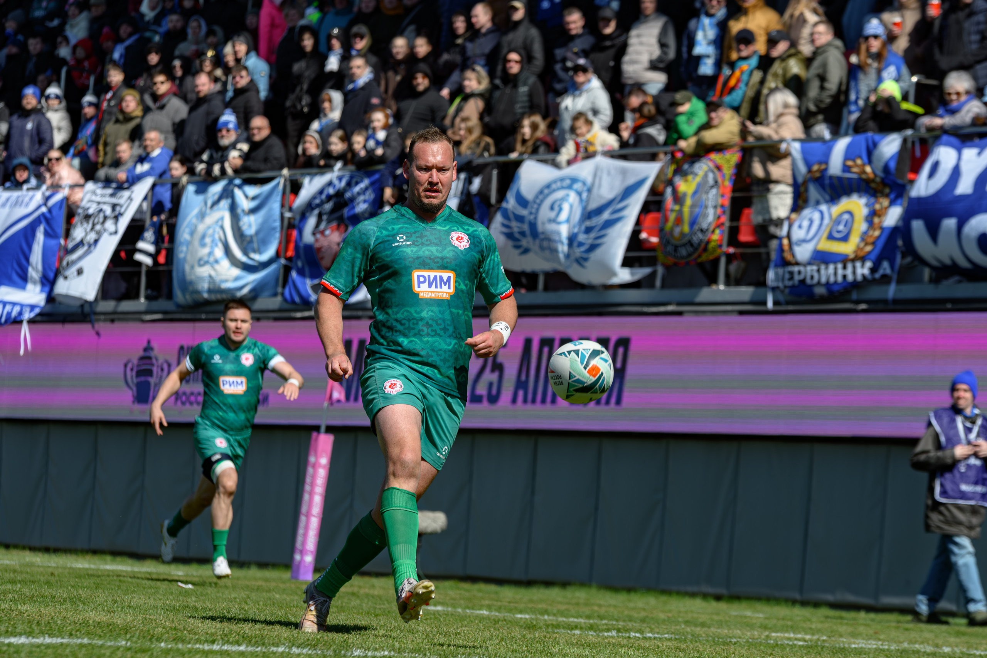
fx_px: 4941
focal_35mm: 180
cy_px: 263
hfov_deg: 11.4
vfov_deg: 7.6
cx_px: 494
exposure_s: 1/1250
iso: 100
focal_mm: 150
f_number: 5.6
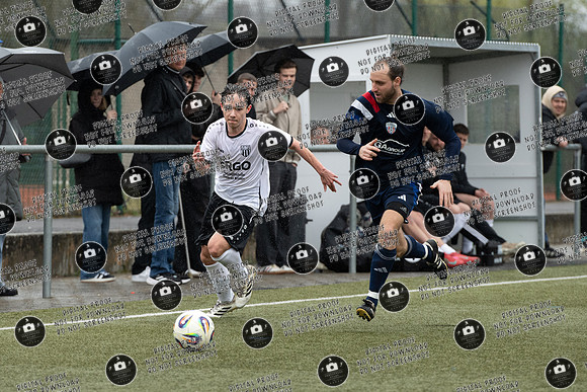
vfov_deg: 5.3
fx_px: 4200
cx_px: 274
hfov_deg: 8.0
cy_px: 175
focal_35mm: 258
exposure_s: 1/1600
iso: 500
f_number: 3.5
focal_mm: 160
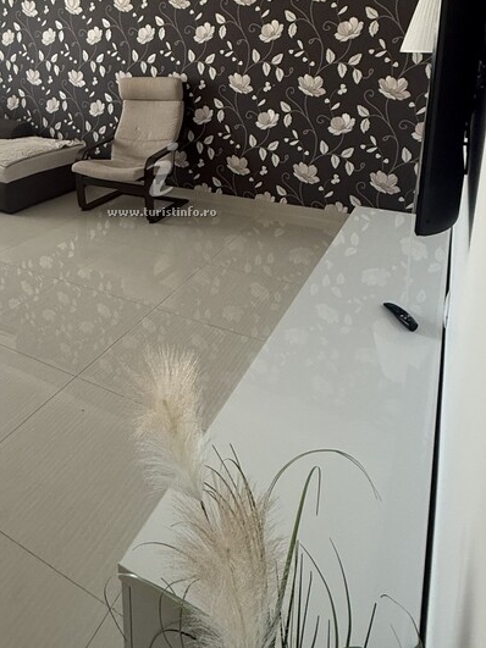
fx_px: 506
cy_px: 168
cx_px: 153
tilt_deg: -13.3
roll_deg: +0.1
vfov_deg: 61.9
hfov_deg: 50.2
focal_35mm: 27
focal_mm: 2.22
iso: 320
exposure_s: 1/69
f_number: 2.2
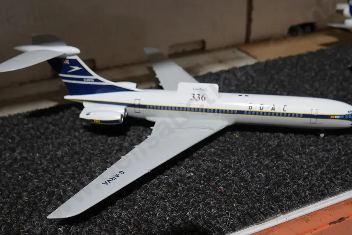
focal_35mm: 41
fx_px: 401
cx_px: 182
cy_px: 116
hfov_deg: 47.4
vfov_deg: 32.6
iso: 250
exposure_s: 1/60
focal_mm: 18
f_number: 4
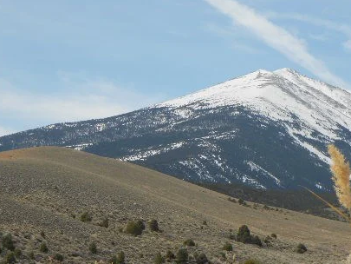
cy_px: 193
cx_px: 252
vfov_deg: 10.9
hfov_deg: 14.5
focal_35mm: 136
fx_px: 1379
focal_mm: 15.4
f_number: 6.3
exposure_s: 1/320
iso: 80
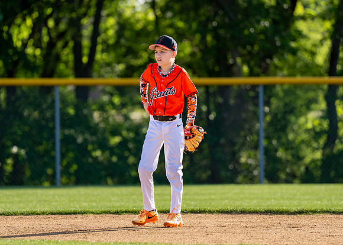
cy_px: 113
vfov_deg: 3.8
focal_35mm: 383
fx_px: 3734
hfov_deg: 5.3
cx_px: 158
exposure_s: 1/800
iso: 100
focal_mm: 200
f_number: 2.8
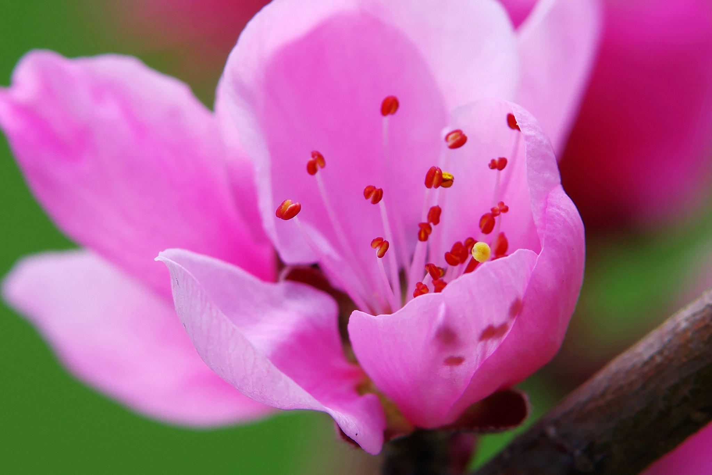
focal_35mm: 270
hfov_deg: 7.6
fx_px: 5339
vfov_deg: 5.1
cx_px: 356
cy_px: 238
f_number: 5.6
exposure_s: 1/250
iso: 100
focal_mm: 180
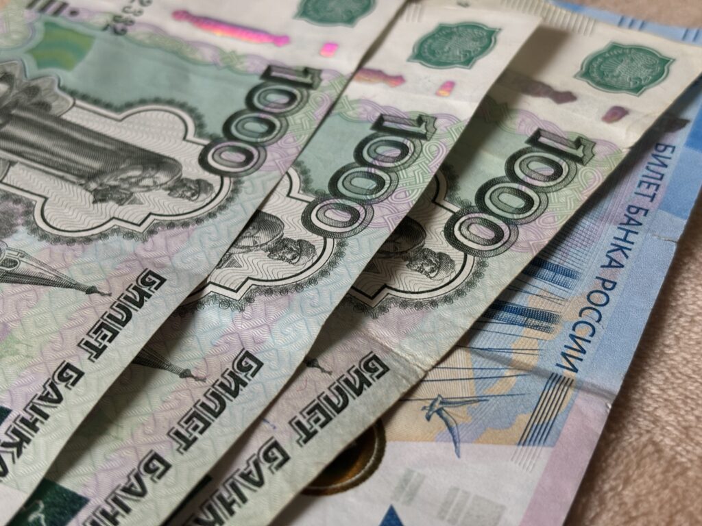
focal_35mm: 52
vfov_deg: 28.0
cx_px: 351
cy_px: 263
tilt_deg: -45.4
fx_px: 1055
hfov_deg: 36.8
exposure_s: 1/60
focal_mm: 5.96
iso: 64
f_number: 1.6
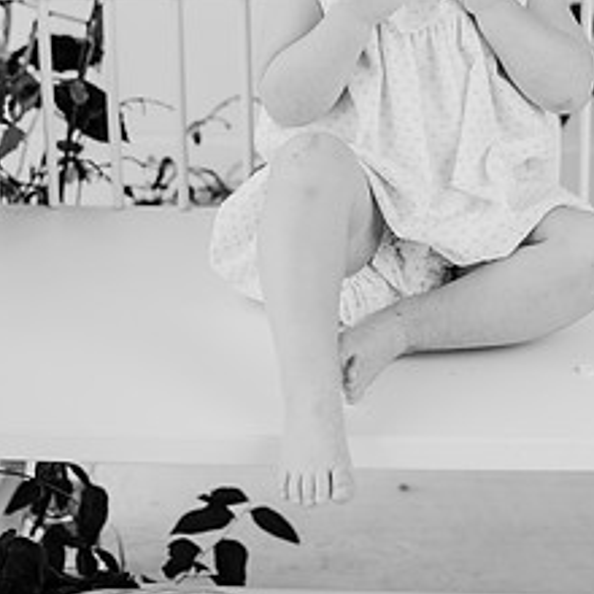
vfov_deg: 19.4
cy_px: 11
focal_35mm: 87
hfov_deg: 19.9
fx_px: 1689
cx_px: 392
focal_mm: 50
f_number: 2.8
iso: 125
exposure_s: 1/160
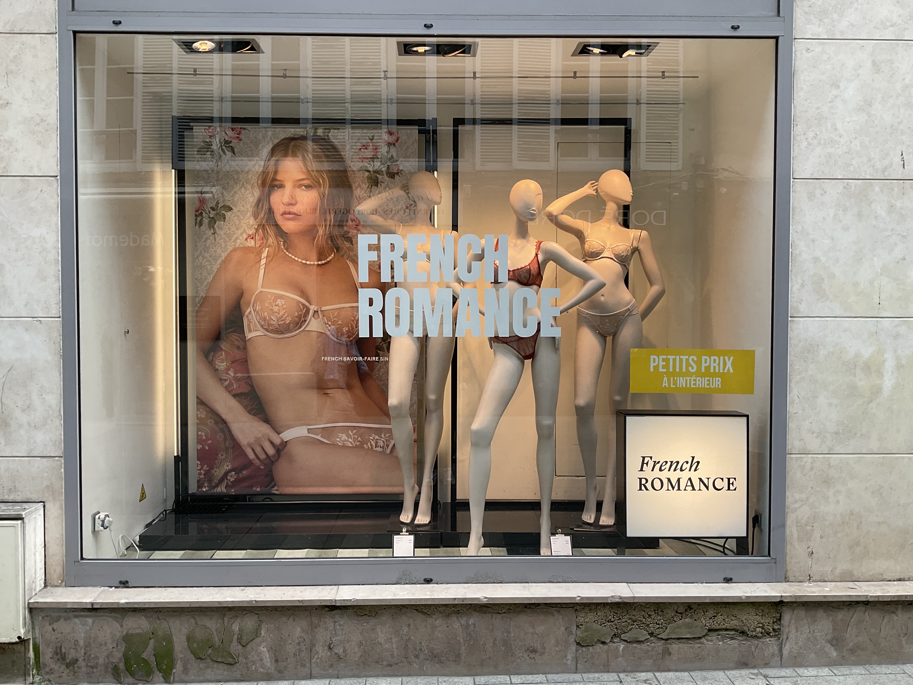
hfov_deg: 60.0
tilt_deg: -3.5
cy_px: 334
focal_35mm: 30
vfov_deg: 46.8
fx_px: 791
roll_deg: -0.1
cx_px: 451
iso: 16
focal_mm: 3
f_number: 1.8
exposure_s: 1/249
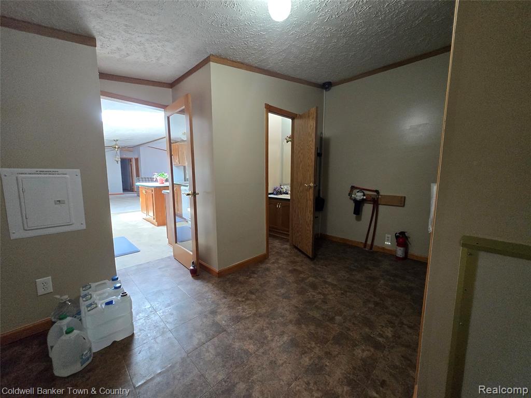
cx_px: 266
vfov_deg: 89.9
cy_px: 199
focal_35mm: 13
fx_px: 199
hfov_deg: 106.2
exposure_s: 1/60
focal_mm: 1.7
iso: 400
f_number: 2.2
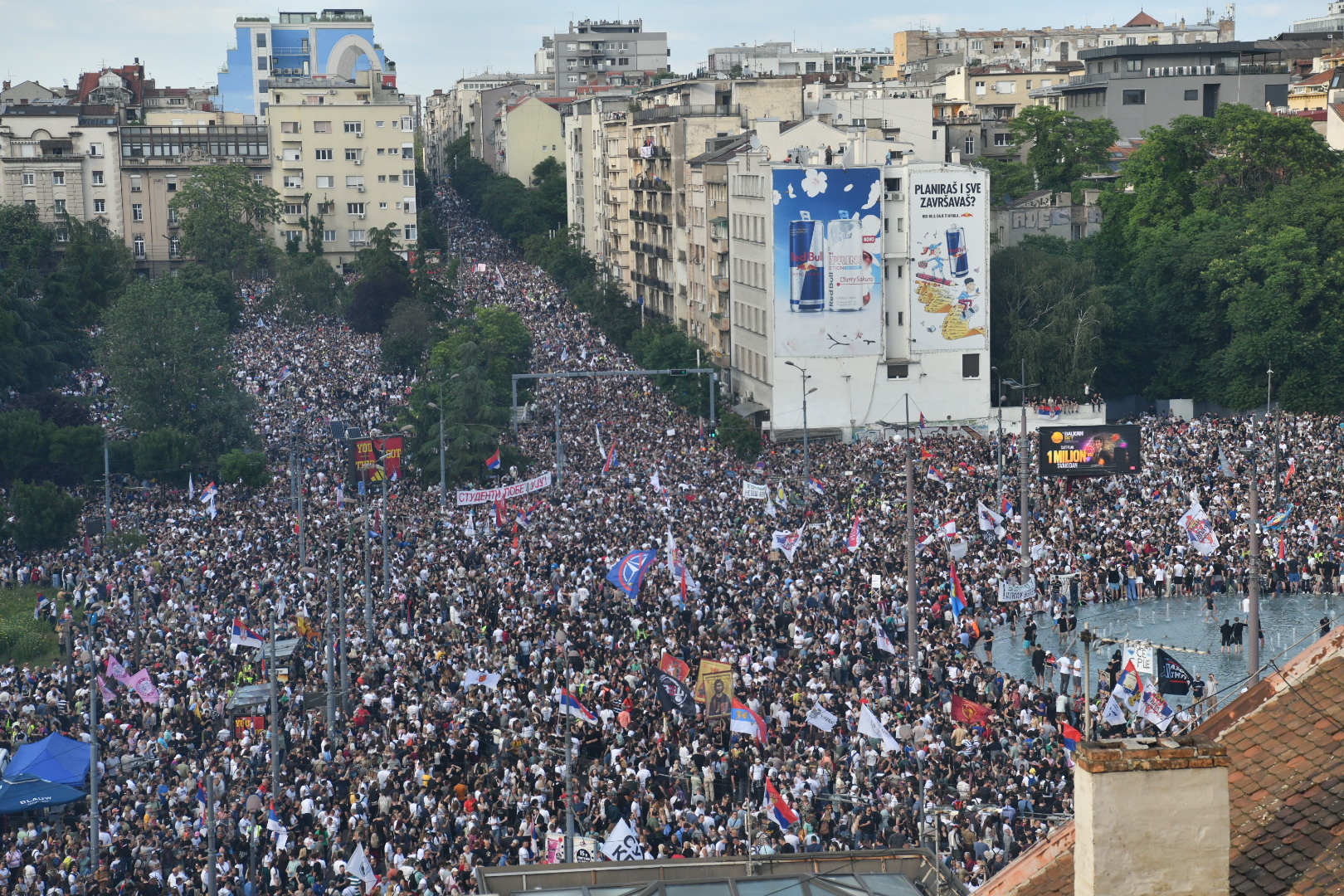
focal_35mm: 70
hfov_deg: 28.8
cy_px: 448
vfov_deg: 19.5
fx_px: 2613
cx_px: 672
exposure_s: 1/2000
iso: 800
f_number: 6.3
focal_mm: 70
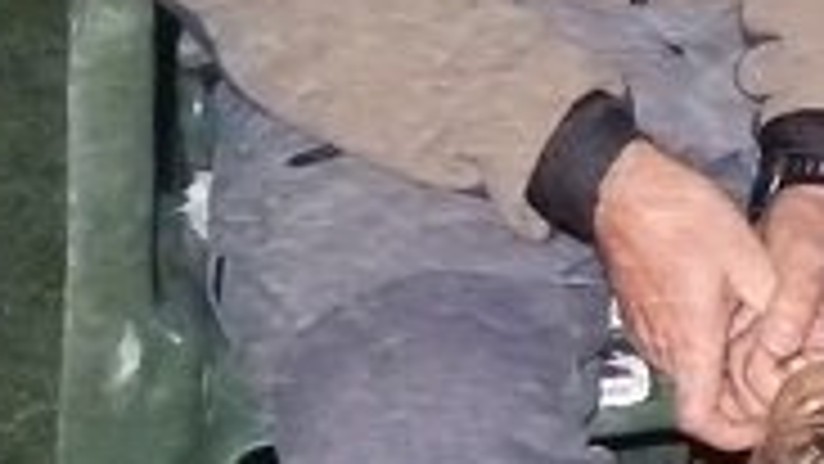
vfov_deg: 5.0
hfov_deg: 8.6
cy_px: -18
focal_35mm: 241
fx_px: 5266
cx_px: 1432
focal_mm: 9
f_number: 4.5
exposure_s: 1/30
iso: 1400
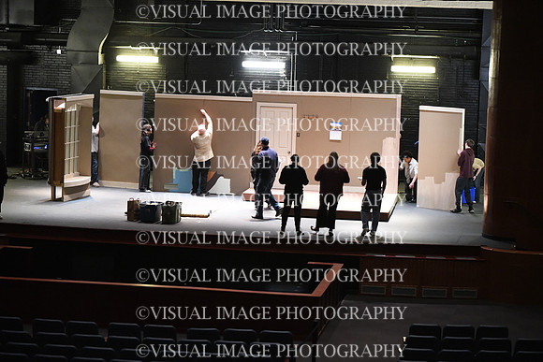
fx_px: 1659
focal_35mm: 110
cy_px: 181
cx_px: 272
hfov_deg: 18.6
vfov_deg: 12.5
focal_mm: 110
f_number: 2.8
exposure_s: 1/320
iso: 10000
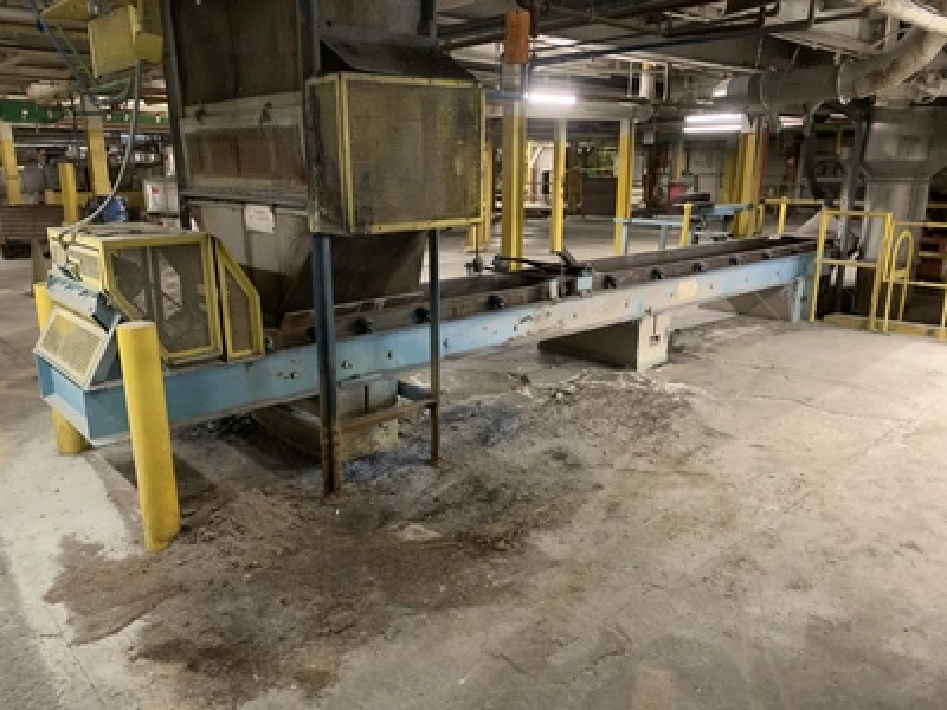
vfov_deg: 53.1
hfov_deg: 67.3
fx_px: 711
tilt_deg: -15.7
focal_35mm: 26
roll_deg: +0.9
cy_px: 355
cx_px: 474
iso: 640
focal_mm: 4.25
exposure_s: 1/30
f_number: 1.8
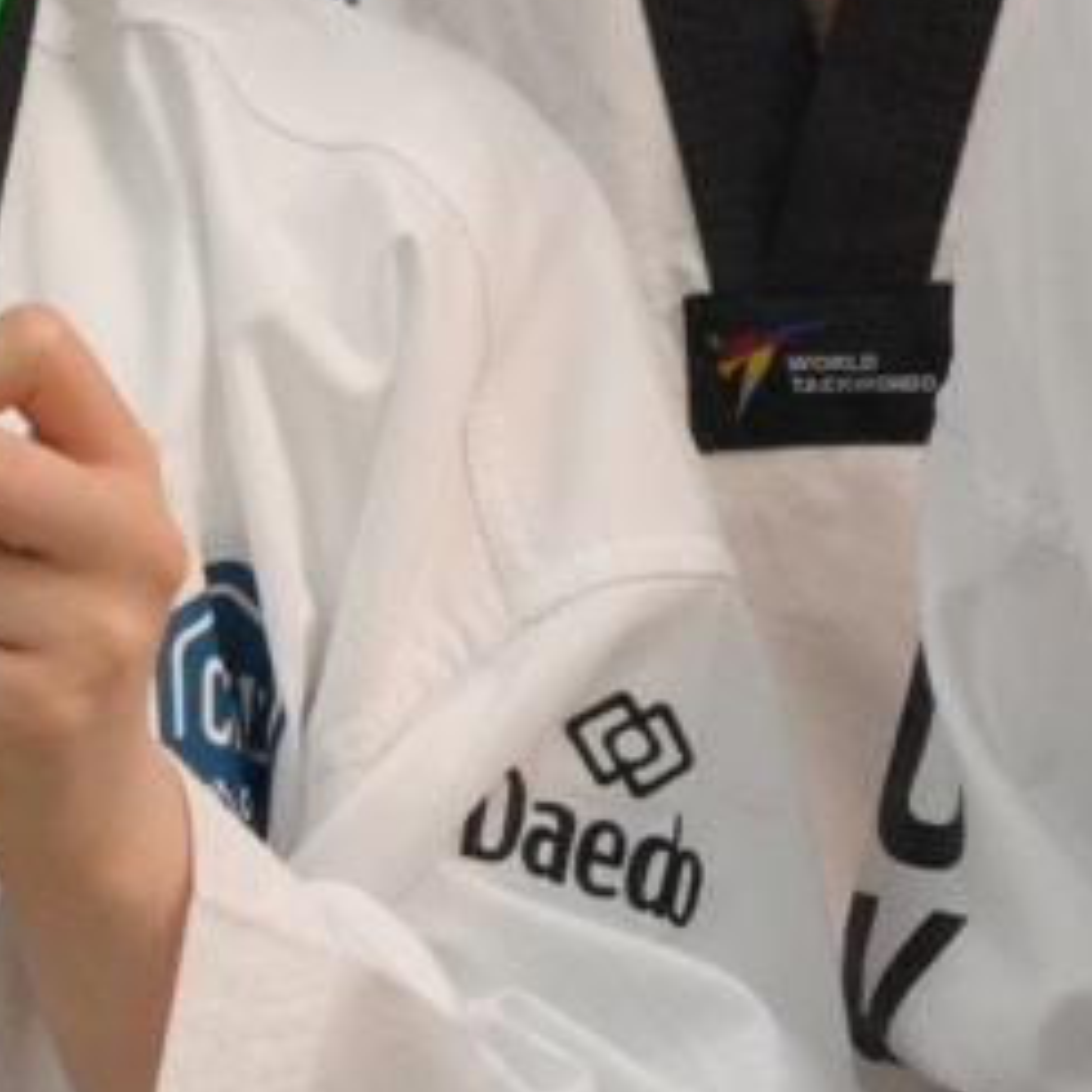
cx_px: -352
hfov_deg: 7.6
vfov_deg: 7.7
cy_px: 53
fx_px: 8095
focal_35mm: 227
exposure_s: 1/160
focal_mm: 27
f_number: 9
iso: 1600
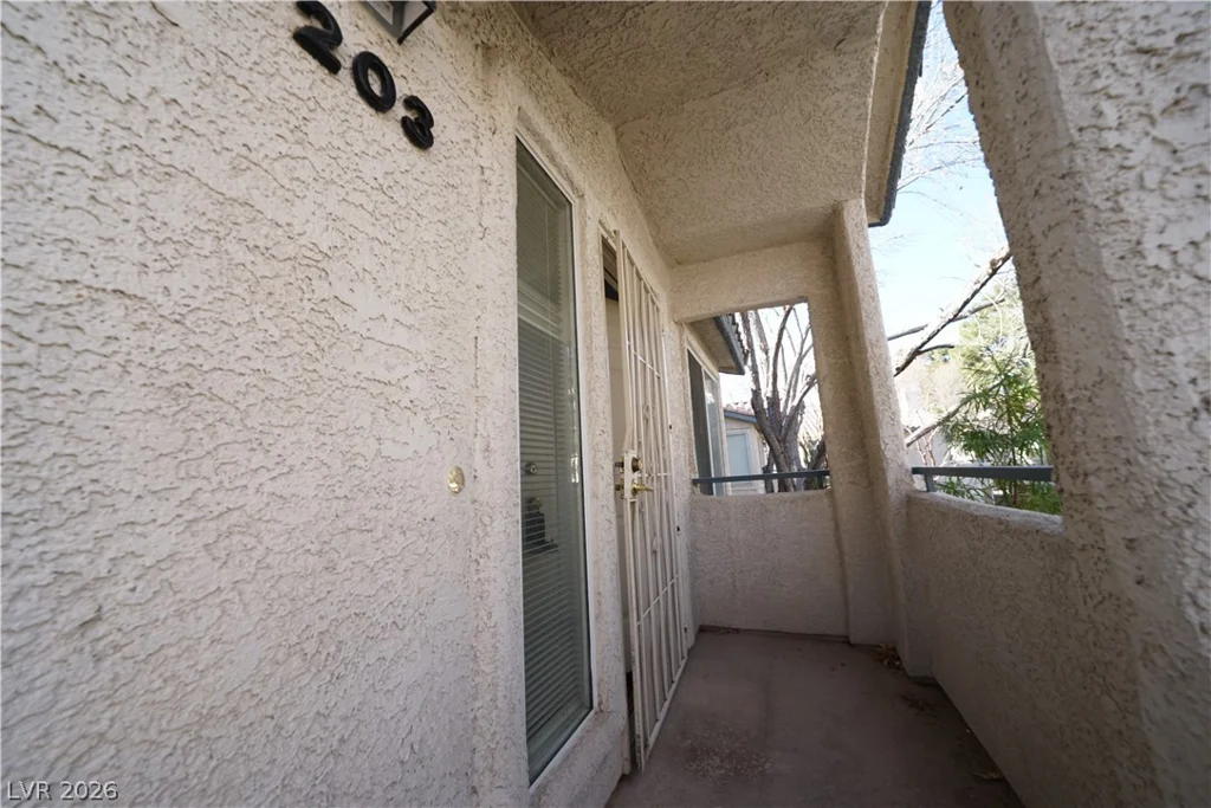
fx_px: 404
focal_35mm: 12
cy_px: 404
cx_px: 606
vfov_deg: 90.0
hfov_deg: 112.6
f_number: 11
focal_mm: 12
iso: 1000
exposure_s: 1/125
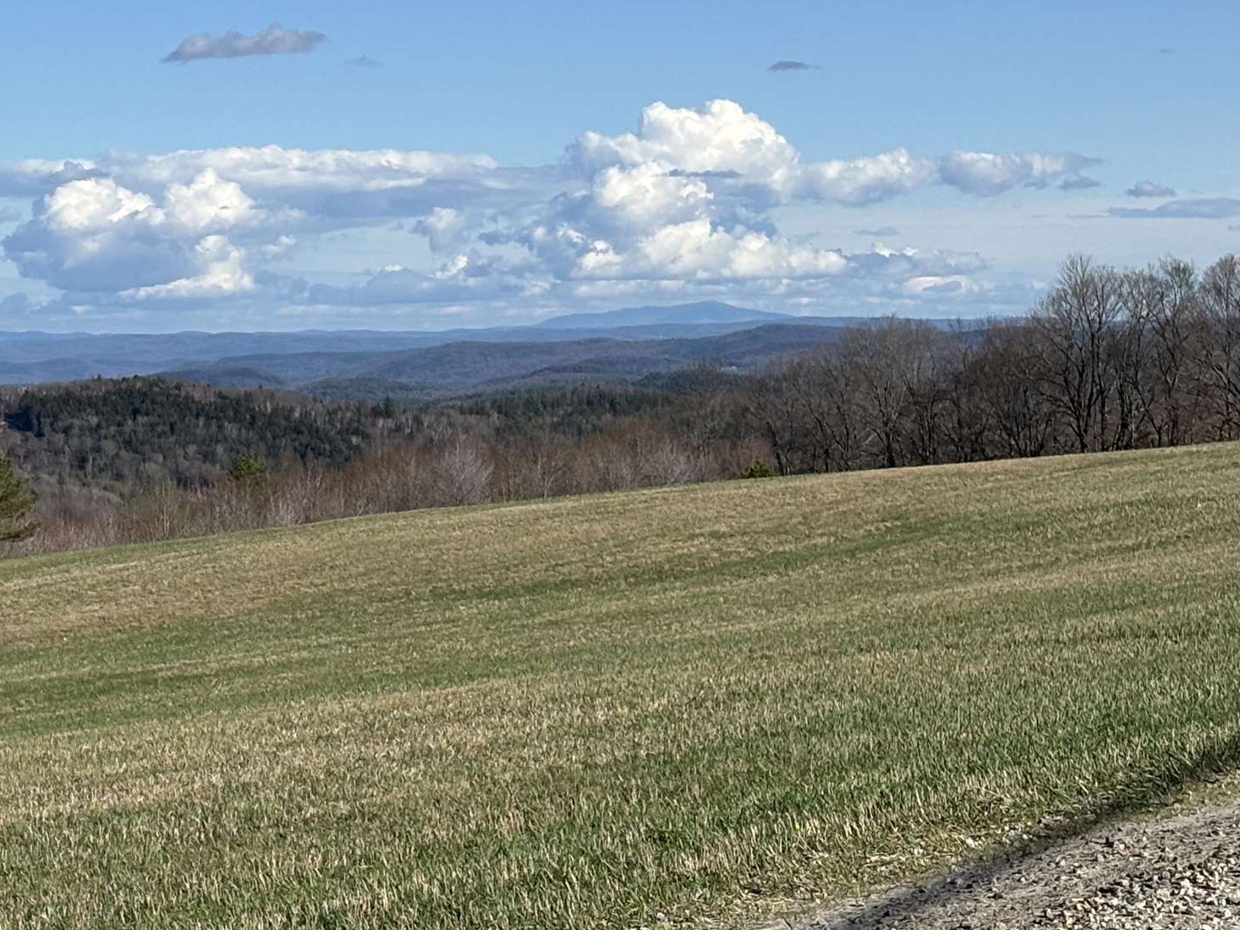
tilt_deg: +1.0
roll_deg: +1.6
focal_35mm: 109
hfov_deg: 17.9
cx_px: 245
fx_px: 3904
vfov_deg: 13.5
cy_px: 235
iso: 40
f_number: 1.6
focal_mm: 5.96
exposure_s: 1/4425
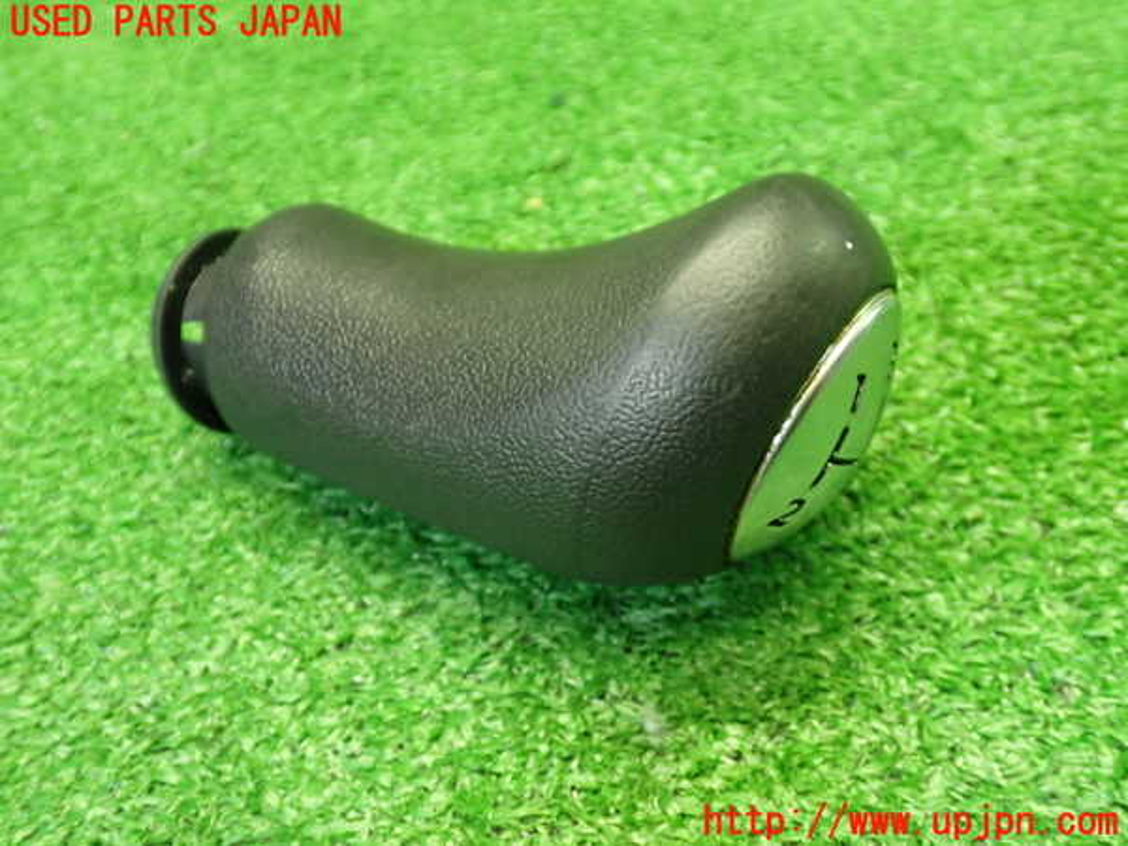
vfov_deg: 39.7
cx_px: 564
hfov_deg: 51.4
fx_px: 1173
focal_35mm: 36
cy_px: 423
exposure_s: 1/40
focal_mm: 6.37
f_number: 2.5
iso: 400
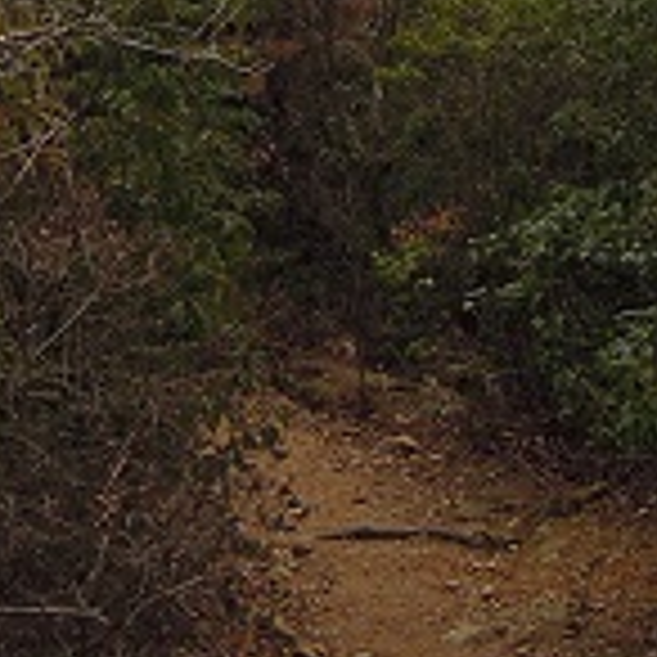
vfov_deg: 19.3
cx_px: 140
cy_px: -27
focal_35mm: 87
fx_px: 1868
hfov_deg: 19.8
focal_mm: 4.3
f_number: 2.8
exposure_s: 1/800
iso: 160
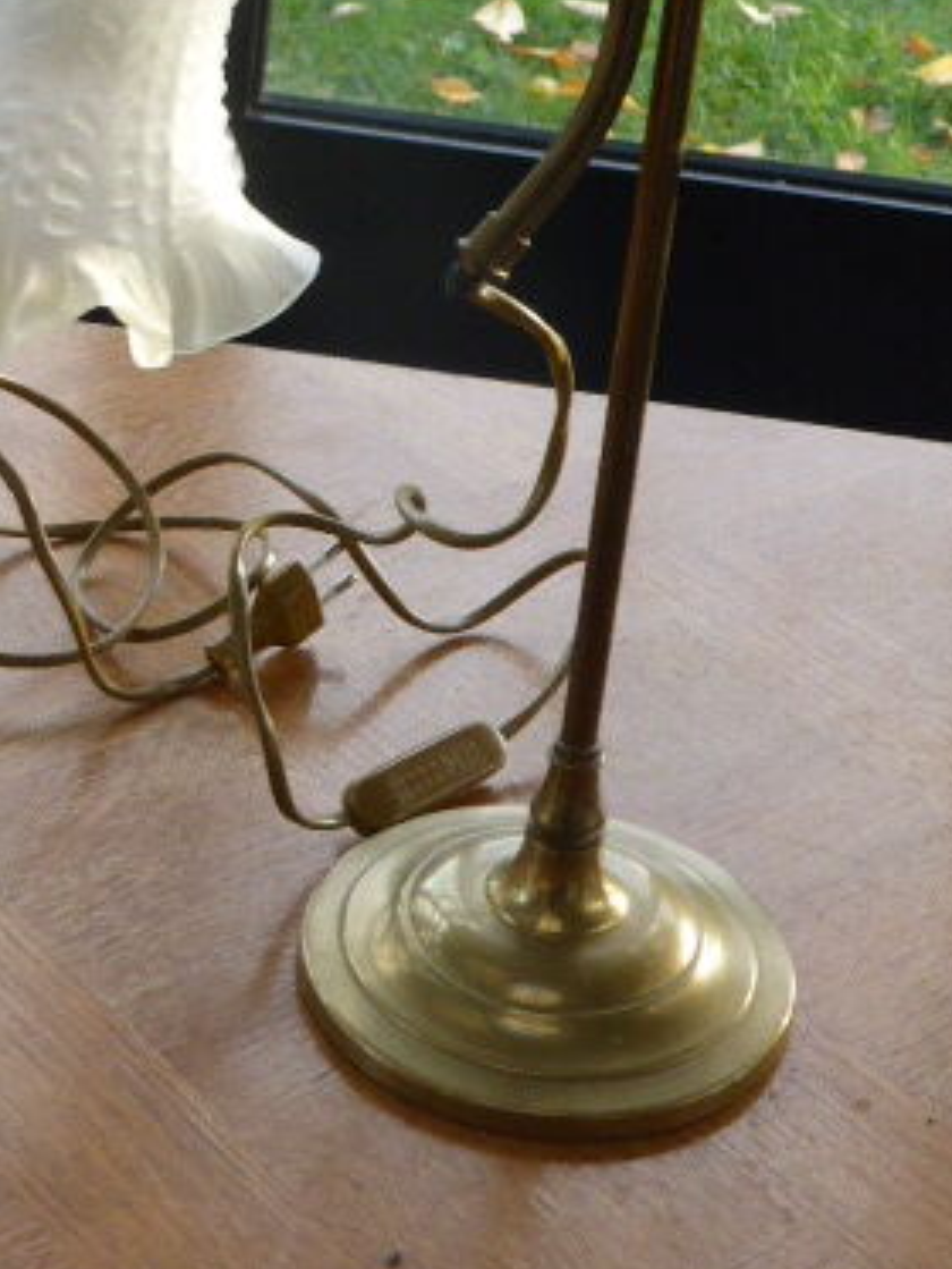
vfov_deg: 22.9
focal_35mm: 84
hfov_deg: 17.5
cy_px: 252
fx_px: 3078
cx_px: 323
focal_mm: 8.5
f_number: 4.2
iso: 250
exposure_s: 1/60
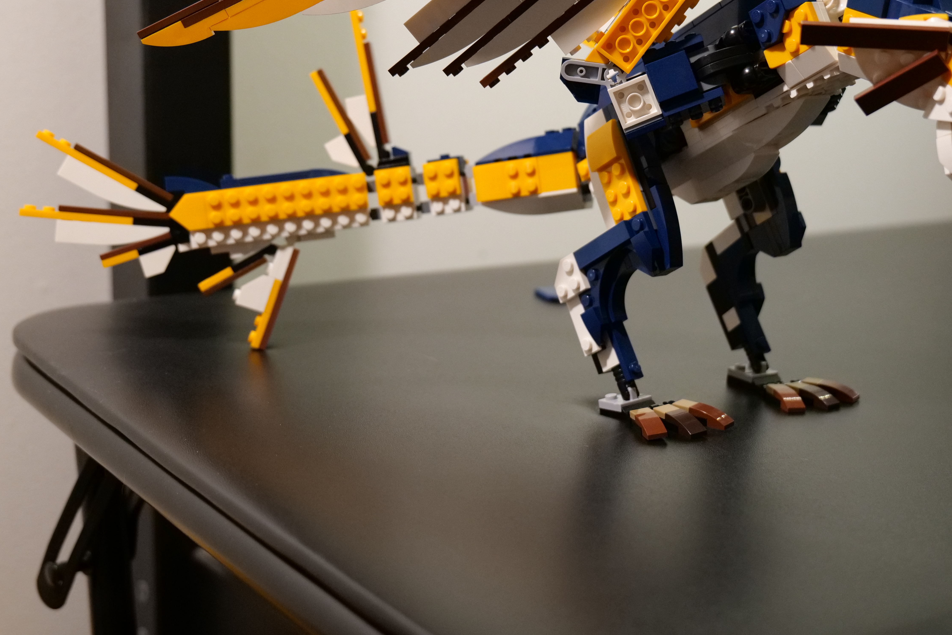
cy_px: 227
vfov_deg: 24.5
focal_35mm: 55
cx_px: 555
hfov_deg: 36.2
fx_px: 1454
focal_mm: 41
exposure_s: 1/60
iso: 5000
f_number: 4.8
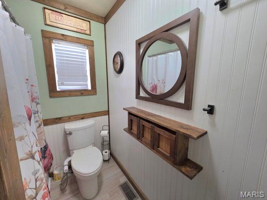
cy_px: 100
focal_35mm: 13
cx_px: 134
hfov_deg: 106.2
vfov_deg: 89.9
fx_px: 100
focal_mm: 2.2
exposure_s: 1/60.2
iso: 250
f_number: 1.9
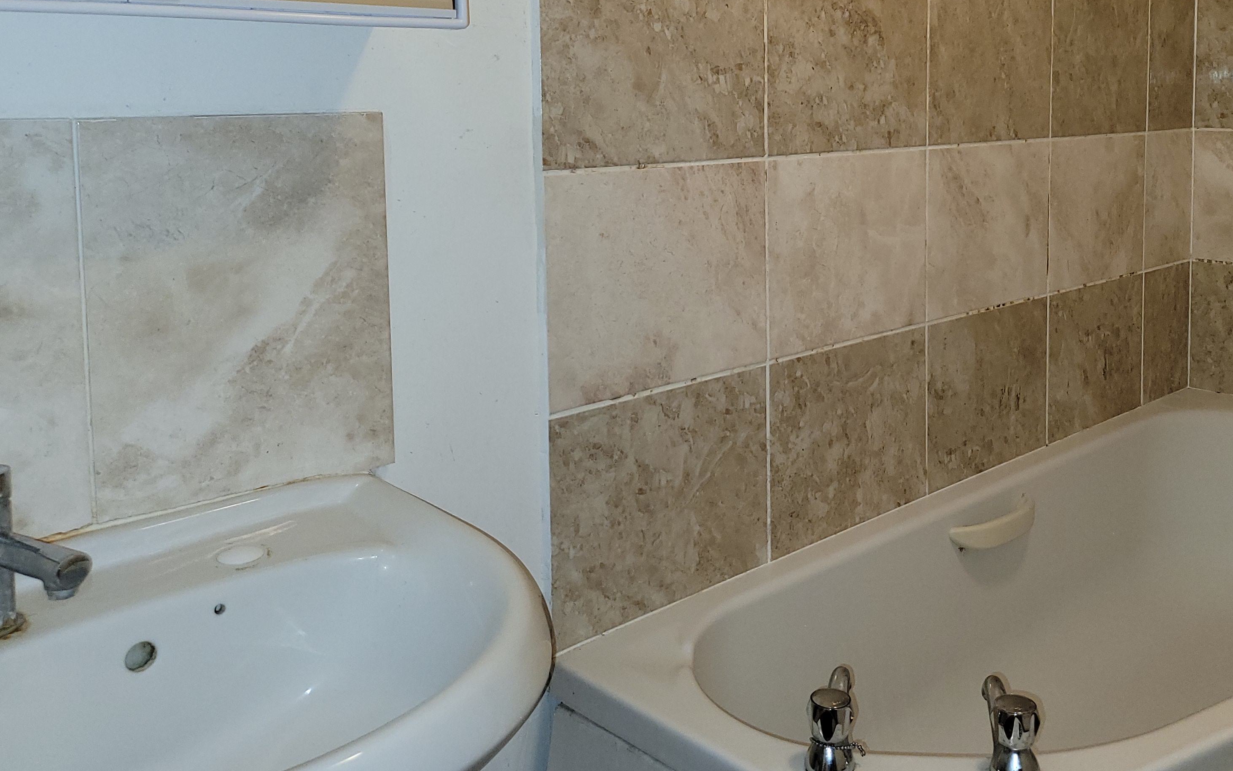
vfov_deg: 32.9
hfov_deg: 51.1
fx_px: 1277
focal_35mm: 38
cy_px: 194
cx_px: 756
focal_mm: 5
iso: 125
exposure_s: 1/50
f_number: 1.8
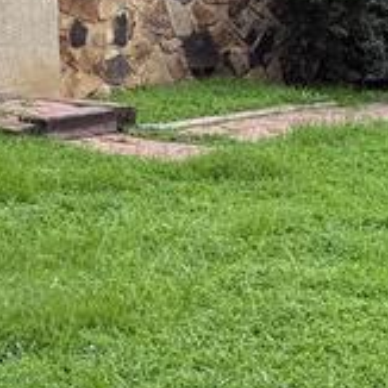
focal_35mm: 133
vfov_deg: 12.7
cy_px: -112
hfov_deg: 12.2
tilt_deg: +3.7
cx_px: -283
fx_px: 1687
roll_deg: +3.7
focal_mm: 6.76
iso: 80
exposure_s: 1/943
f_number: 1.78
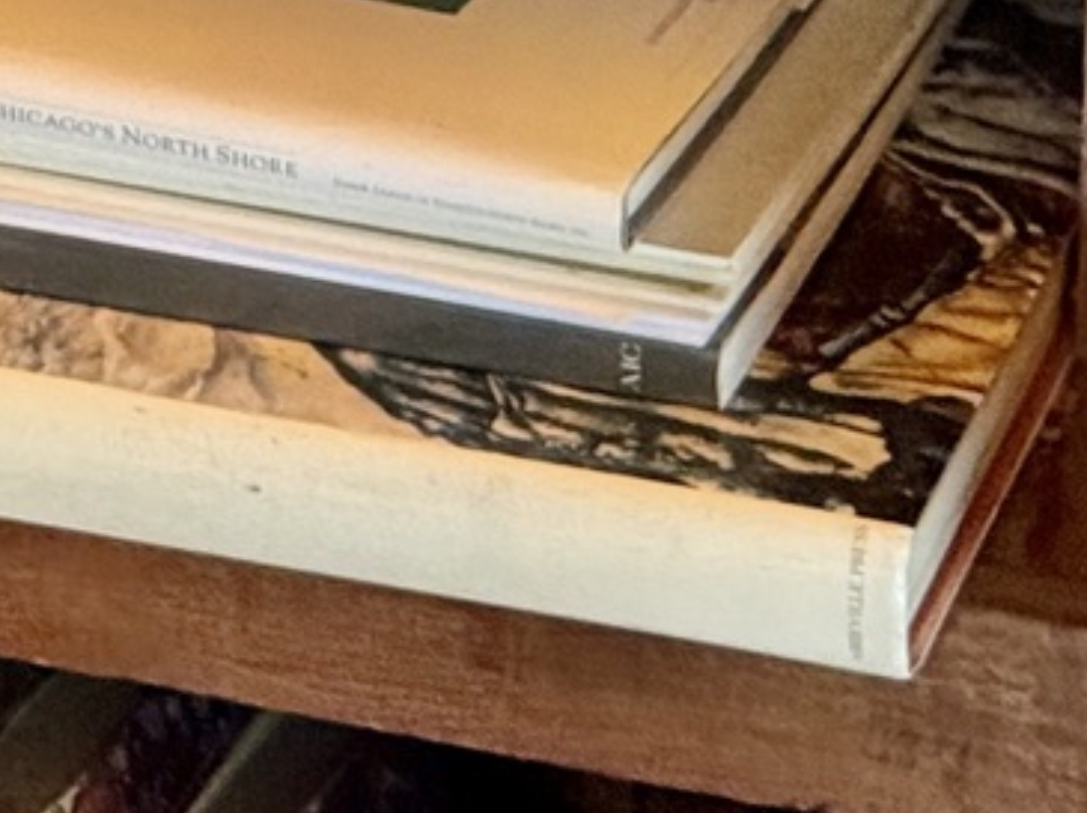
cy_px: -548
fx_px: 7435
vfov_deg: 6.2
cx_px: -804
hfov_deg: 8.1
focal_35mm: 237
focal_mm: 6.76
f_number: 1.78
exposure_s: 1/30
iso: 640
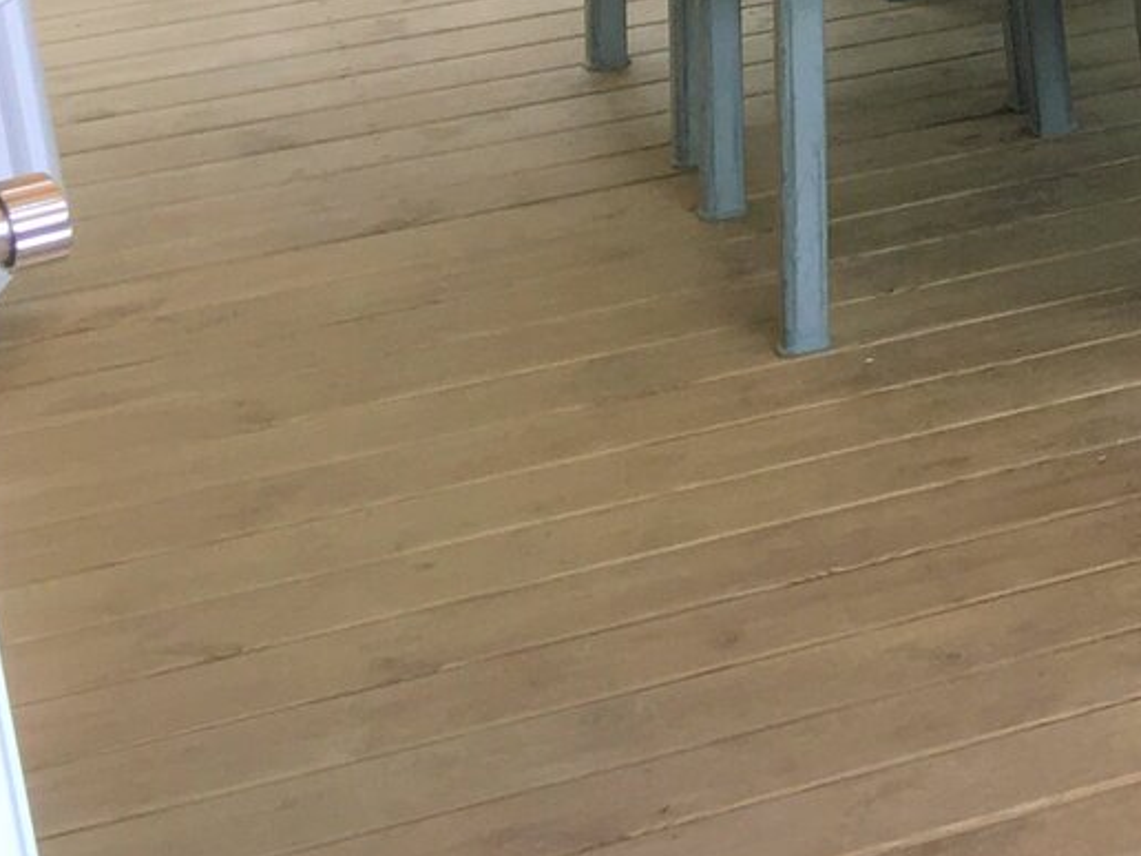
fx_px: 3791
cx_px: 2167
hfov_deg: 14.6
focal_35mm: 115
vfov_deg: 12.6
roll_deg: +2.7
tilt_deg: -14.4
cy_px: -186
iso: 32
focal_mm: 4.15
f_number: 2.2
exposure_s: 1/100
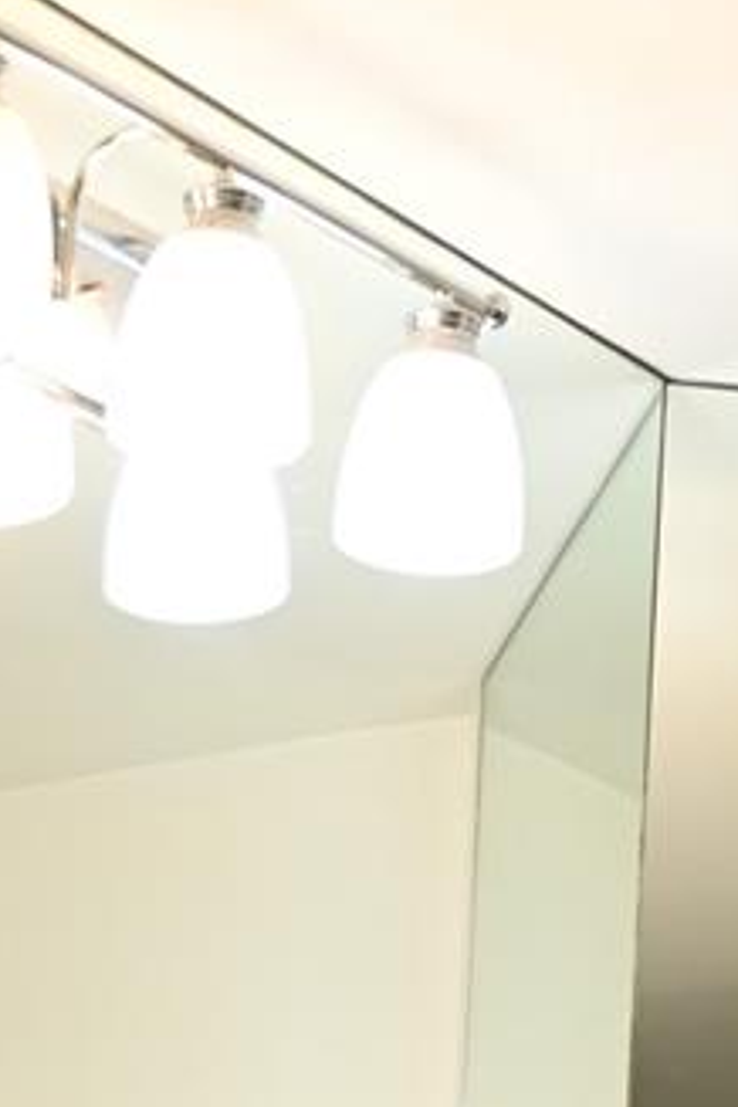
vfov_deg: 13.2
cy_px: 1879
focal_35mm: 143
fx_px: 4397
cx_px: 289
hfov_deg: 9.6
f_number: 4
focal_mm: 39
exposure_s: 1/40
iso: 280
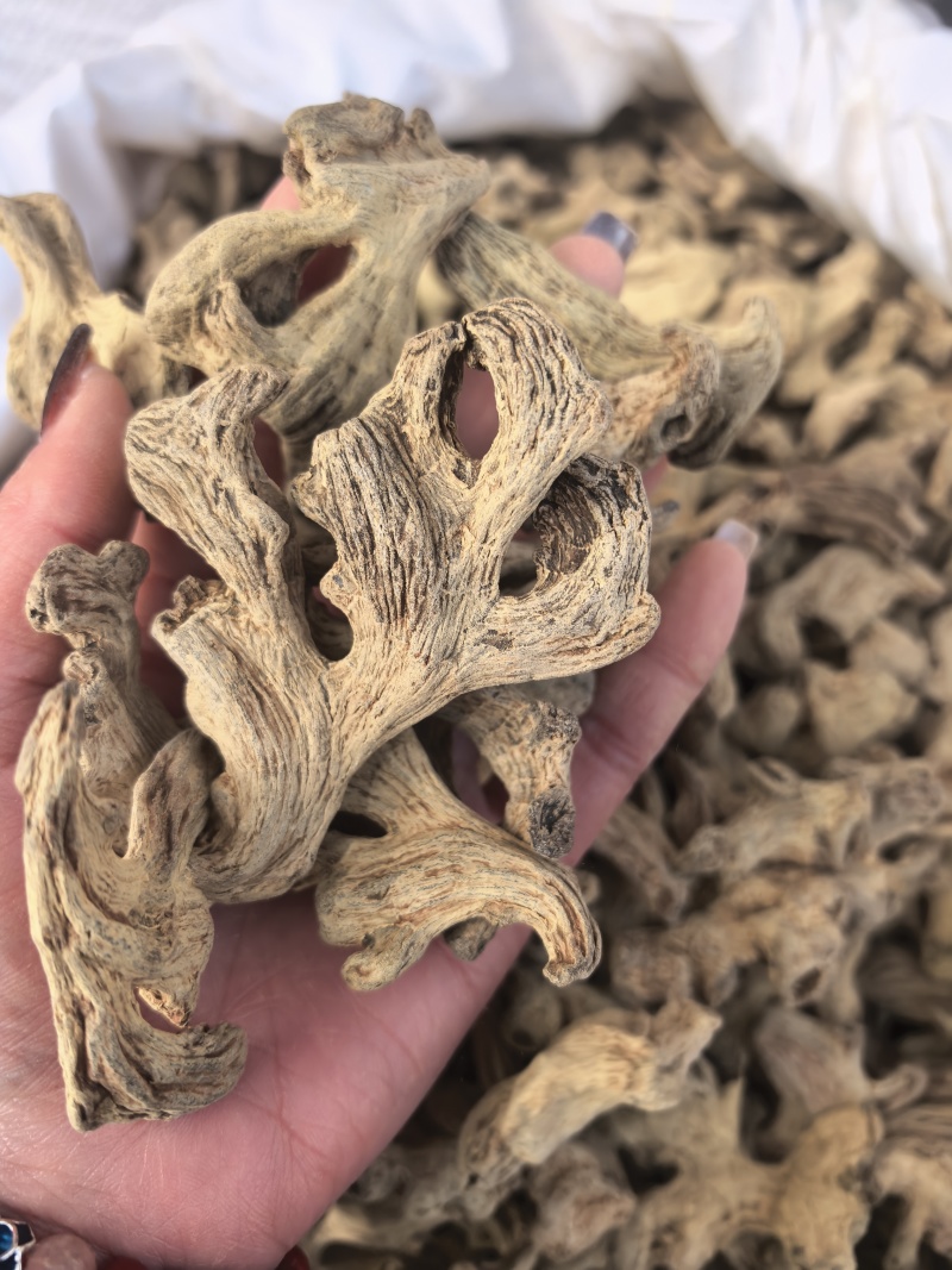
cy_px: 635
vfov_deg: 71.6
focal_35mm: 24
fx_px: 880
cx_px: 476
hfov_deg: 56.8
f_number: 2
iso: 50
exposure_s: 1/434
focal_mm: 6.98
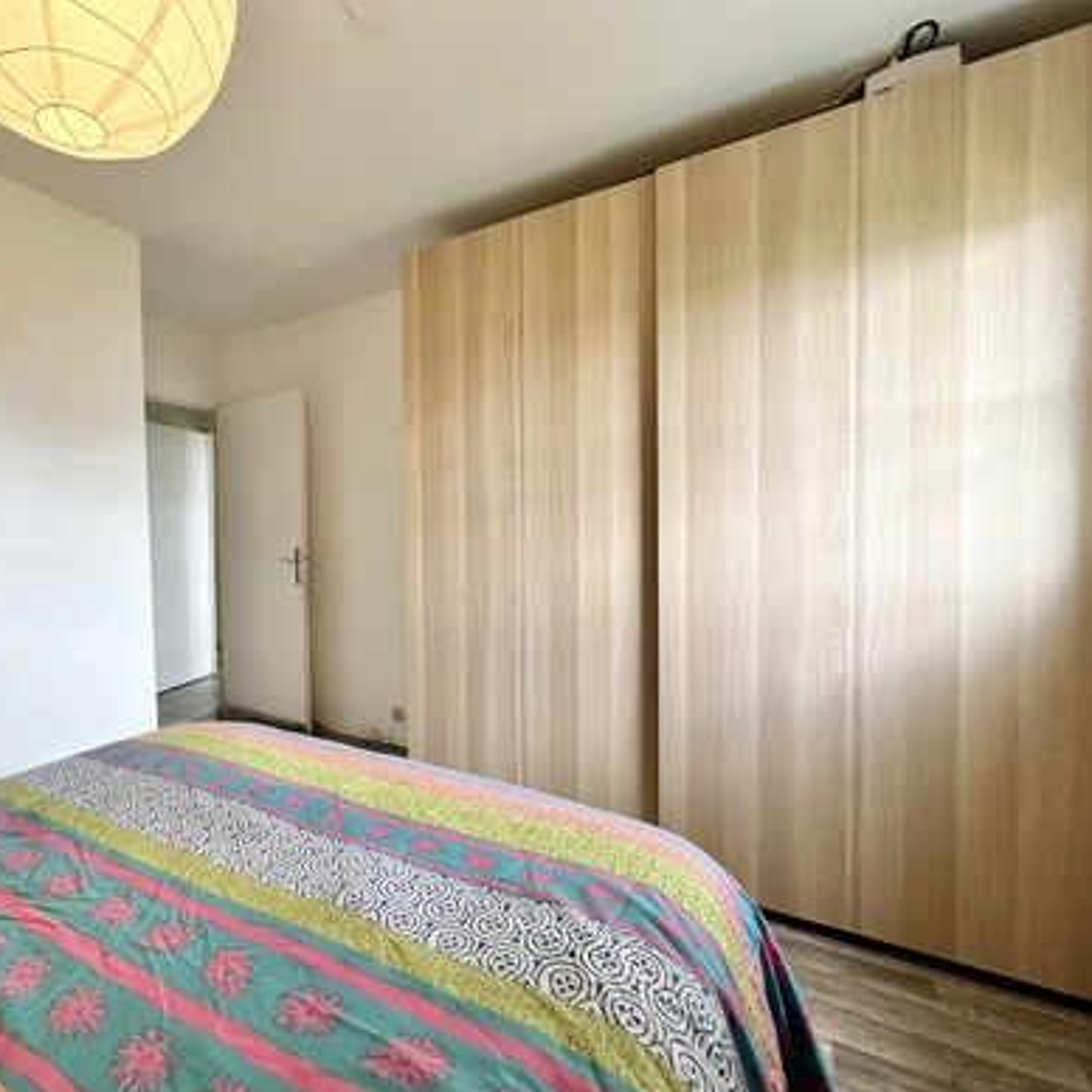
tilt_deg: -2.2
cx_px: 373
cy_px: 560
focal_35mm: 17
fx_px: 607
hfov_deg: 81.4
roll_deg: +1.0
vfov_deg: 84.0
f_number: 2.2
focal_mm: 2.22
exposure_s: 1/99
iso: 250
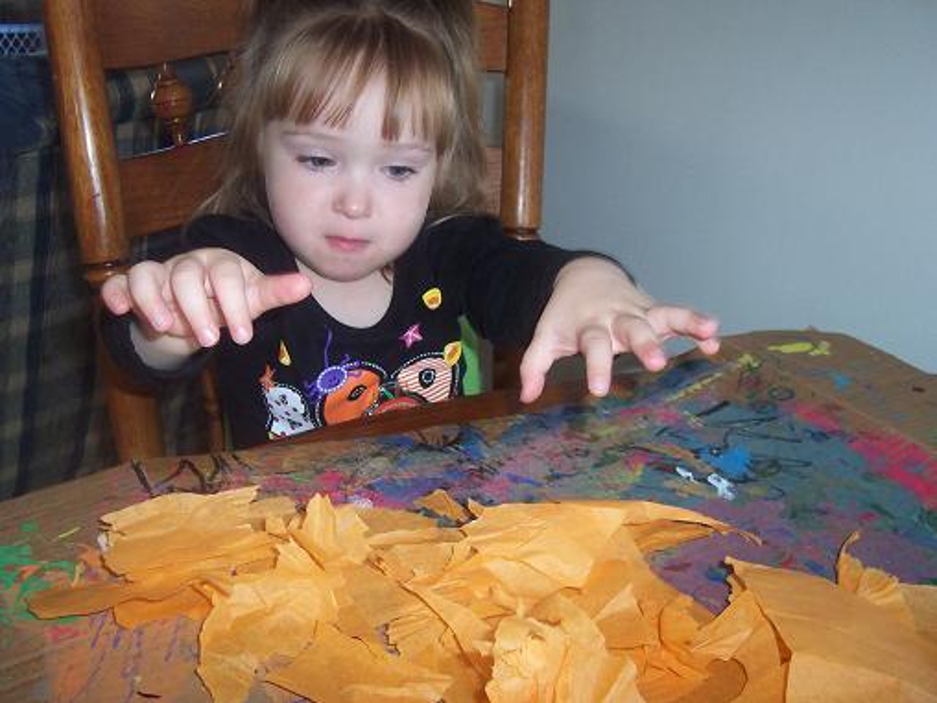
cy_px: 352
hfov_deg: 50.1
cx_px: 468
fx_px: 1002
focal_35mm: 37
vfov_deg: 38.7
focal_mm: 5.6
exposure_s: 1/60
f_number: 2.8
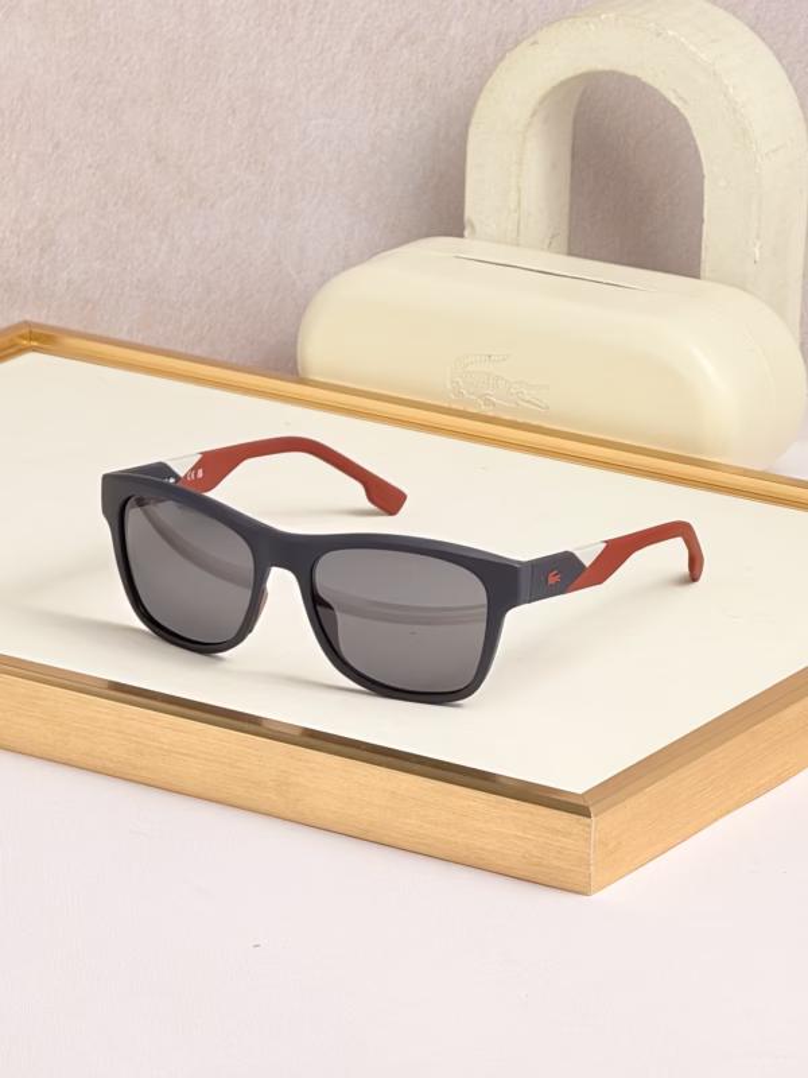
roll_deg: -0.8
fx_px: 3735
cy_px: 539
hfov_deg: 12.3
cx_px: 404
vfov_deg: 16.4
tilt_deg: -17.0
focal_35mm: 120
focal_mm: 15.66
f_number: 2.8
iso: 50
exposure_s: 1/144
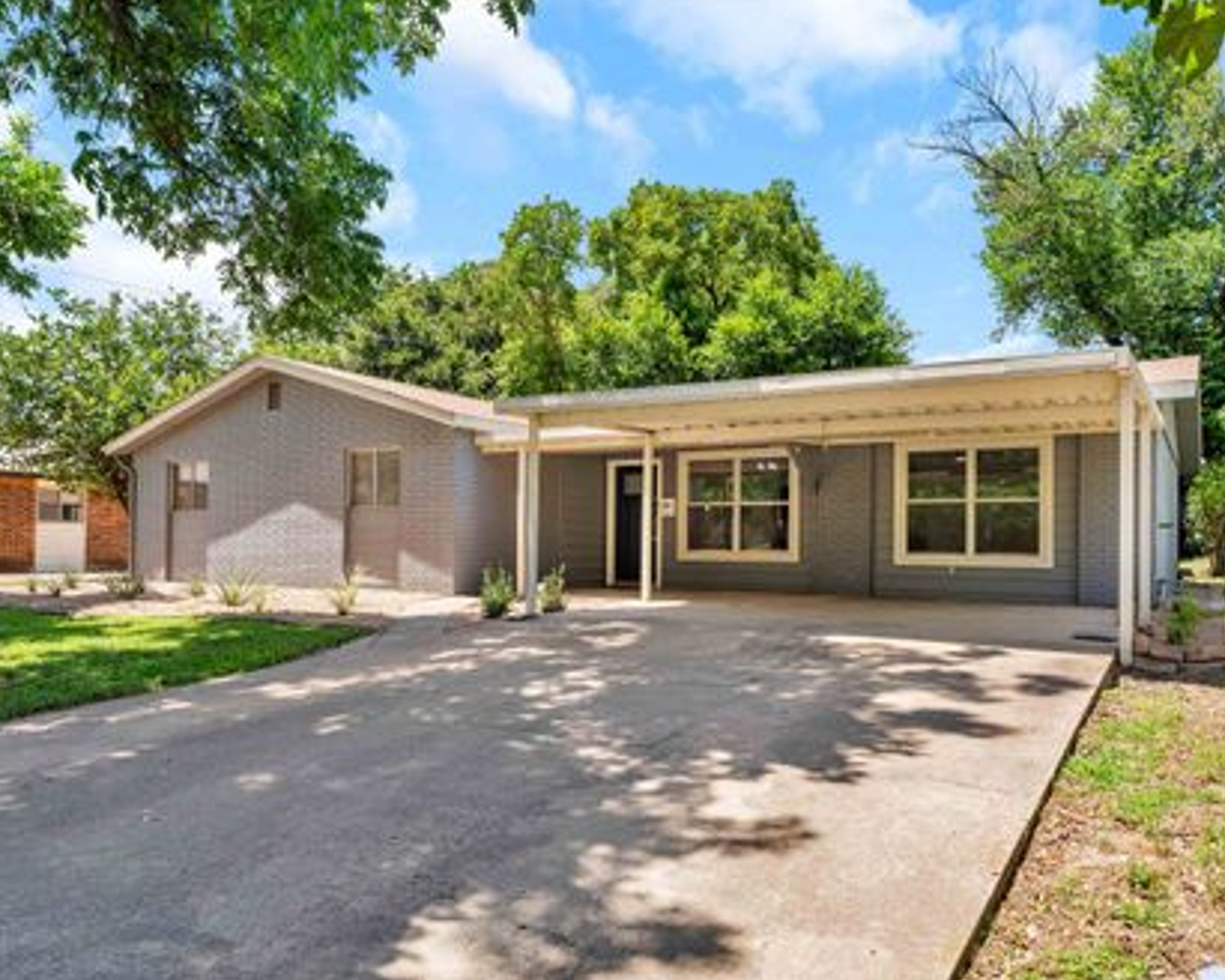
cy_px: 491
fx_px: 903
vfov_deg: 57.0
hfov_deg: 68.2
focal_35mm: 25
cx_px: 651
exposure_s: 1/125
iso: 100
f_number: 9
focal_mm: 21.8
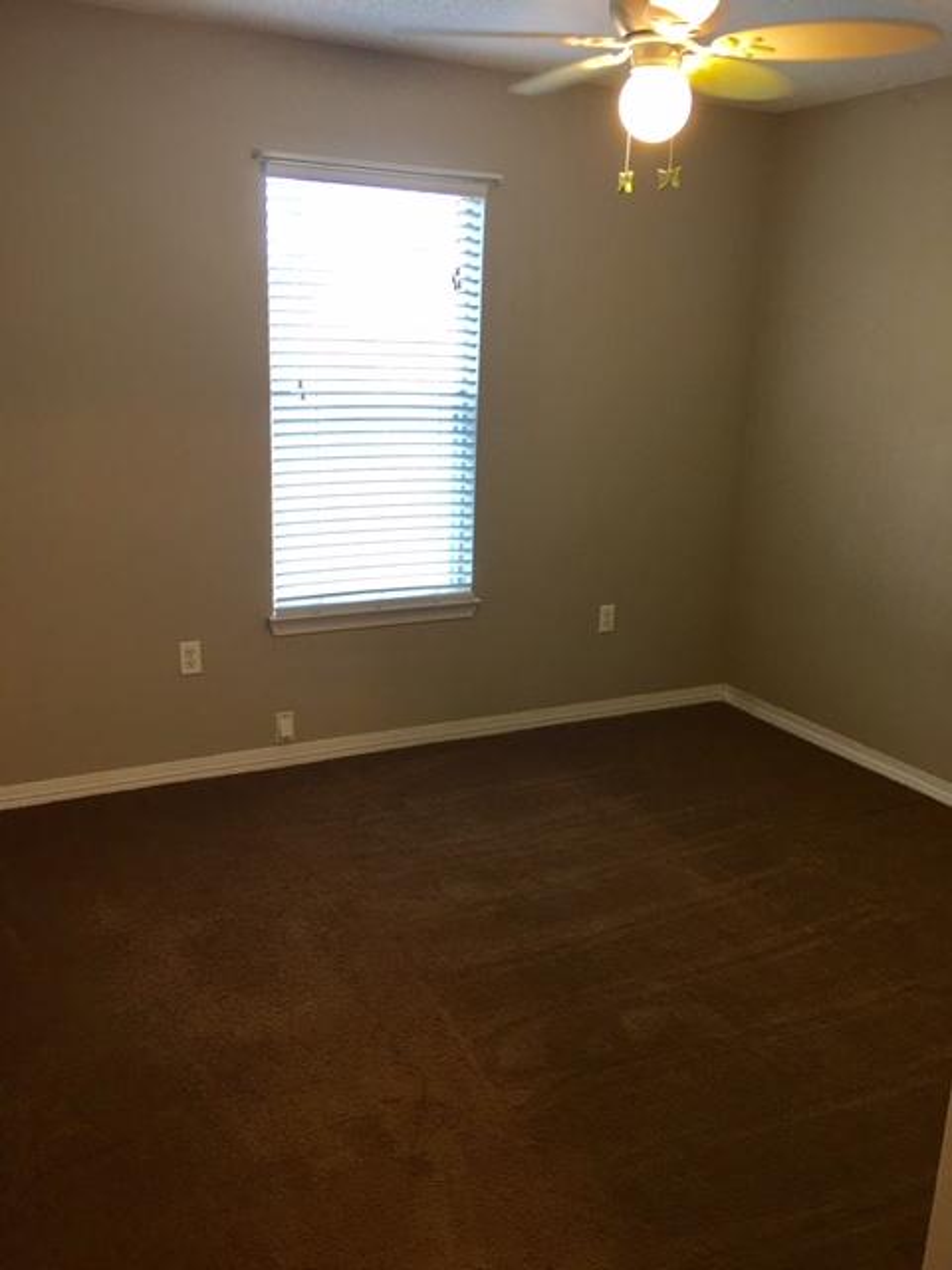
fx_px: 1063
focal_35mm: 29
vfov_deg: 61.7
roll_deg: -2.1
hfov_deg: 48.2
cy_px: 635
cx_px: 476
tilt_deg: -13.6
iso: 40
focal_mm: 4.15
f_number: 2.2
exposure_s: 1/15
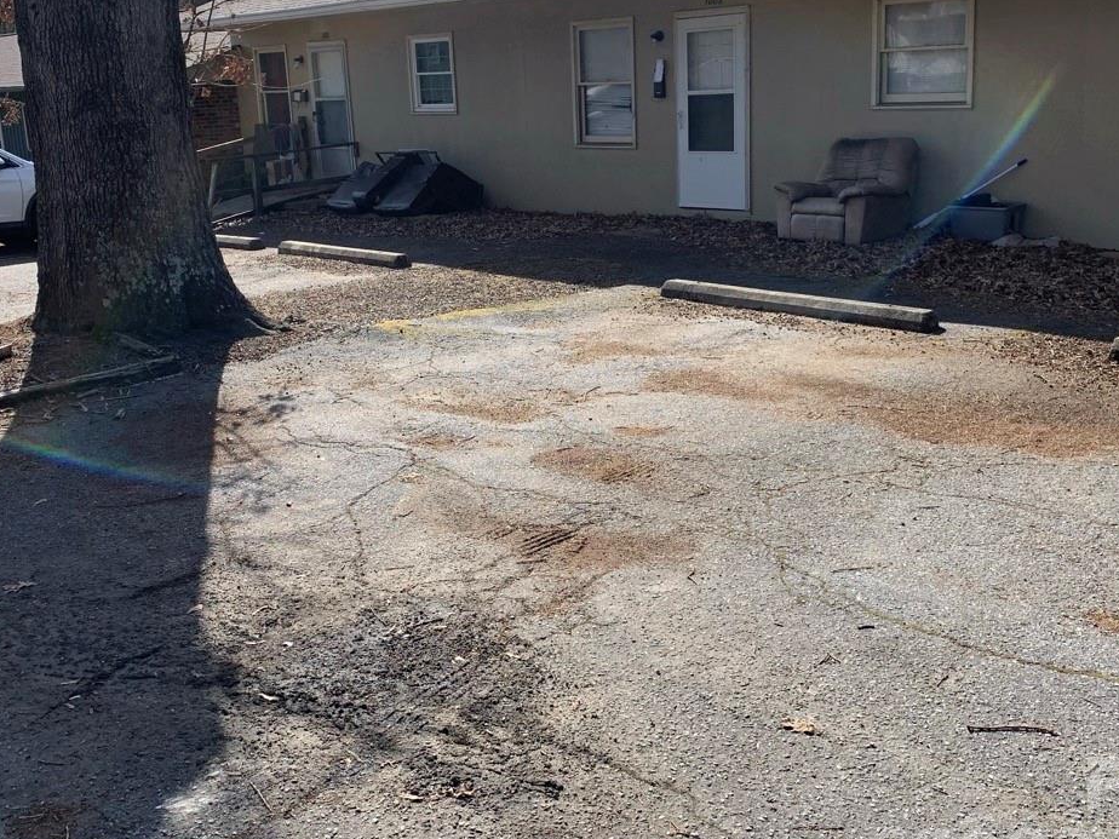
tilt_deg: -12.5
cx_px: 553
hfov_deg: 51.4
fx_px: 1164
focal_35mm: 36
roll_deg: +3.8
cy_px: 324
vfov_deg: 39.4
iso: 25
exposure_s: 1/1205
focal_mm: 4.25
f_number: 1.8
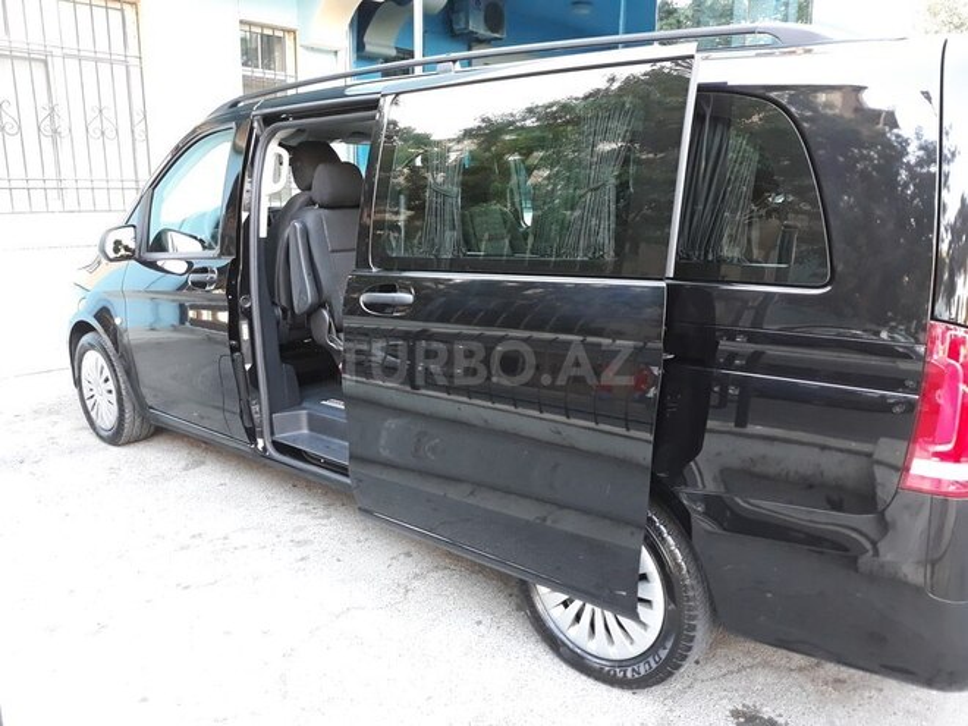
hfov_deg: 65.3
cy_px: 363
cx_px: 484
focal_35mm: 27
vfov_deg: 51.4
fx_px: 755
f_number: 1.7
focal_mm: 3.71
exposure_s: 1/50
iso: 200
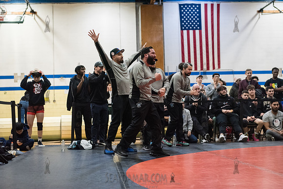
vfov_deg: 19.5
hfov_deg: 28.8
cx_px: 142
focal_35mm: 70
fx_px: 550
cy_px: 94
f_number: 3.2
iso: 8000
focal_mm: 70
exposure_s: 1/500
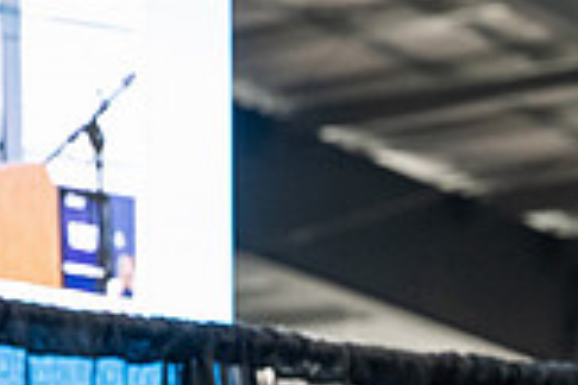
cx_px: 1010
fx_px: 4945
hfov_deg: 6.6
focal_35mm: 308
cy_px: 576
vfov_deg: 4.4
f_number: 4.5
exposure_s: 1/200
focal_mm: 86
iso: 4000
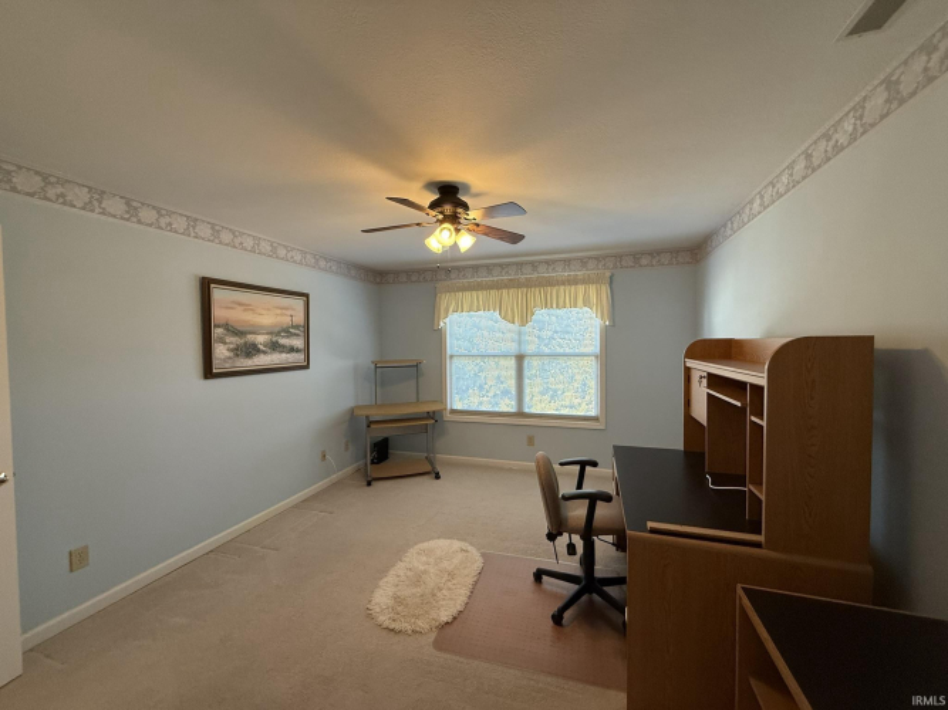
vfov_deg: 85.7
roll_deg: +0.8
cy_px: 355
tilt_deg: -1.3
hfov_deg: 102.1
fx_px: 383
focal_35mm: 14
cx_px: 474
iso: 250
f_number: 2.2
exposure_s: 1/120
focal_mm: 2.22
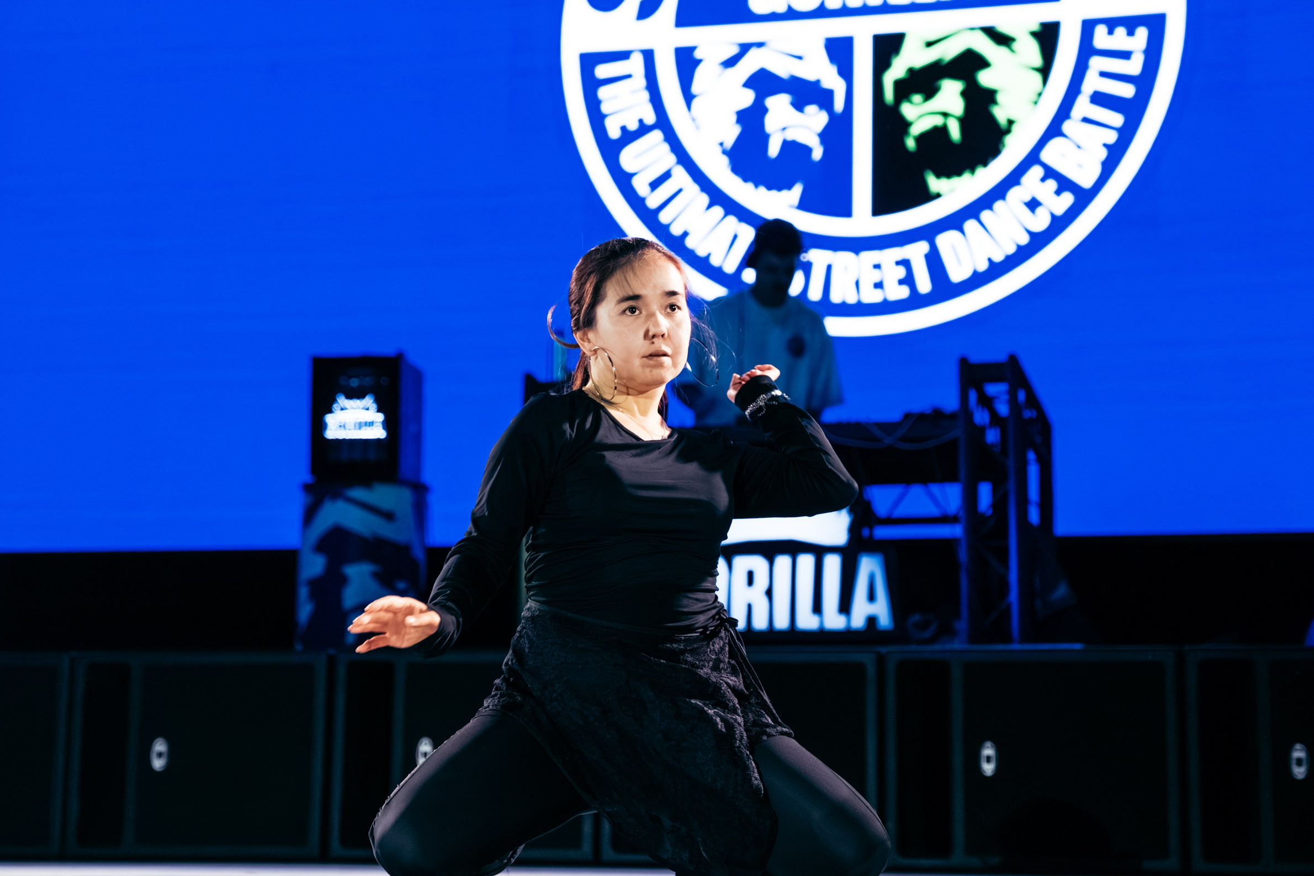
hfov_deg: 27.3
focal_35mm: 74
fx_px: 2700
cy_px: 486
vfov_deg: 18.4
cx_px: 682
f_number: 2.8
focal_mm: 61
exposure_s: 1/800
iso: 3200
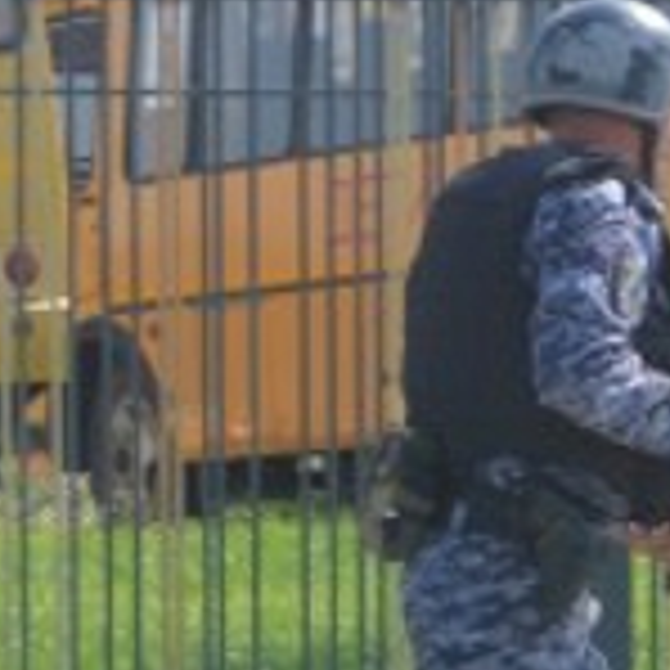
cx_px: 337
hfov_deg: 5.0
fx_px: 7711
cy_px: 540
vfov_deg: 5.0
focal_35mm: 352
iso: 200
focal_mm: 55
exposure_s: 1/250
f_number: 8
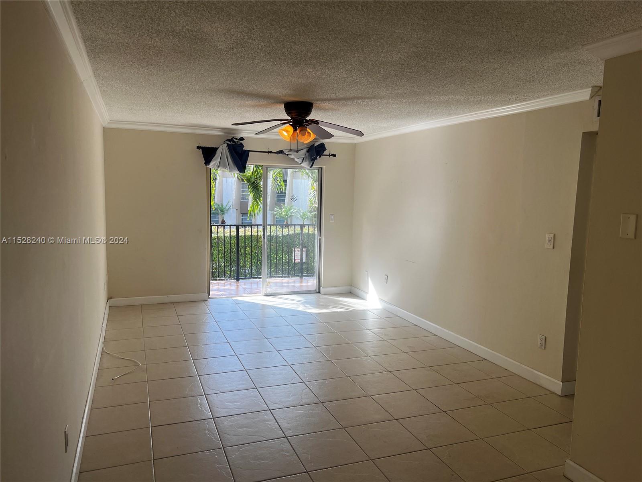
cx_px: 321
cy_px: 241
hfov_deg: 67.3
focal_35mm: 26
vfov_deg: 53.1
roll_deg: -1.7
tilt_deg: -5.6
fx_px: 482
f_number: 1.5
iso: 50
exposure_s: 1/433
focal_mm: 5.7
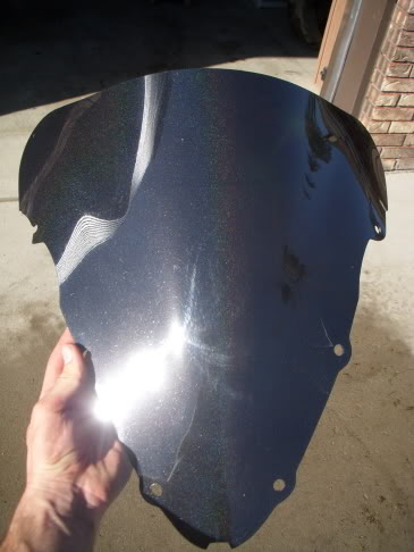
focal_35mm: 38
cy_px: 276
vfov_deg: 49.0
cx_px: 207
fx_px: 605
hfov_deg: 37.8
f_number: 3.3
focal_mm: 6.3
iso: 100
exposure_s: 1/800
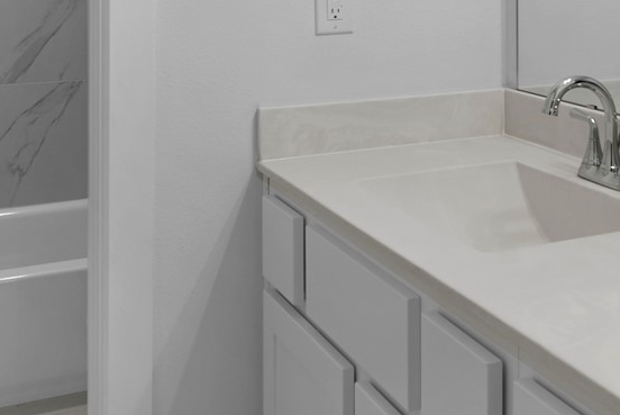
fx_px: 948
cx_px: 472
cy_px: -65
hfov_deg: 35.3
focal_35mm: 55
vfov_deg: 22.9
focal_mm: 14
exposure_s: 1/5
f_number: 9
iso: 250
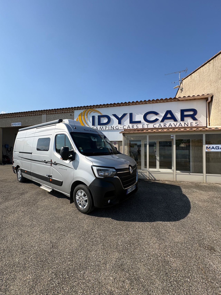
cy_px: 148
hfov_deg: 85.7
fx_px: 119
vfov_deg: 102.1
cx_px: 110
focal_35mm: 14
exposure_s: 1/1880
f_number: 2.2
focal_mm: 2.22
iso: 64
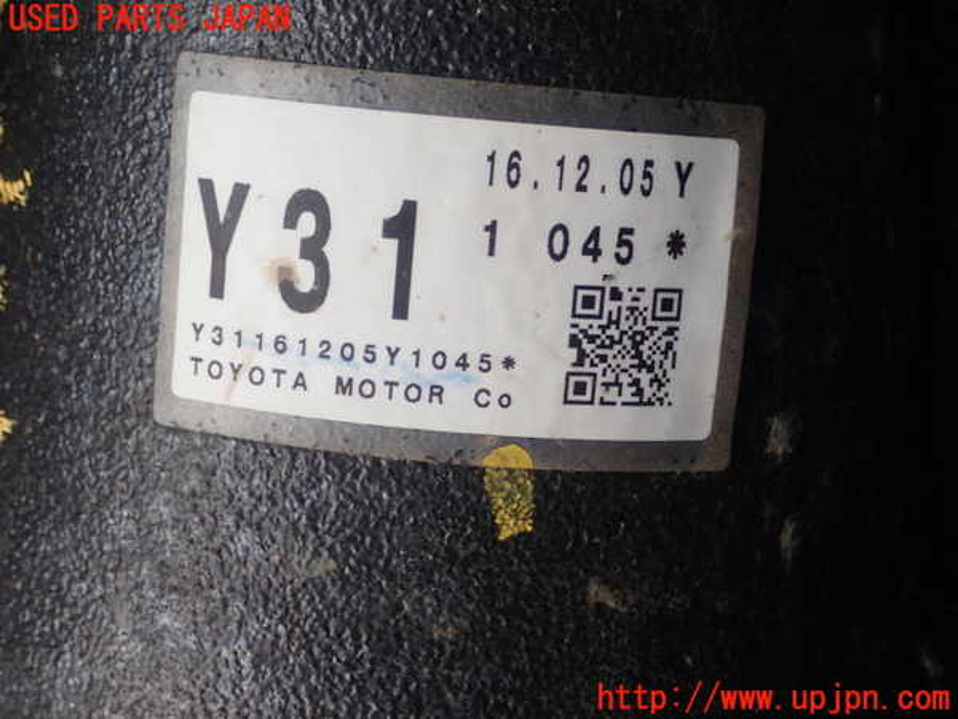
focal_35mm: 65
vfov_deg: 22.6
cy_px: 360
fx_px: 1799
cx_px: 479
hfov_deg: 29.8
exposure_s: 1/80
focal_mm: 11.78
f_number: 3.8
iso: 200
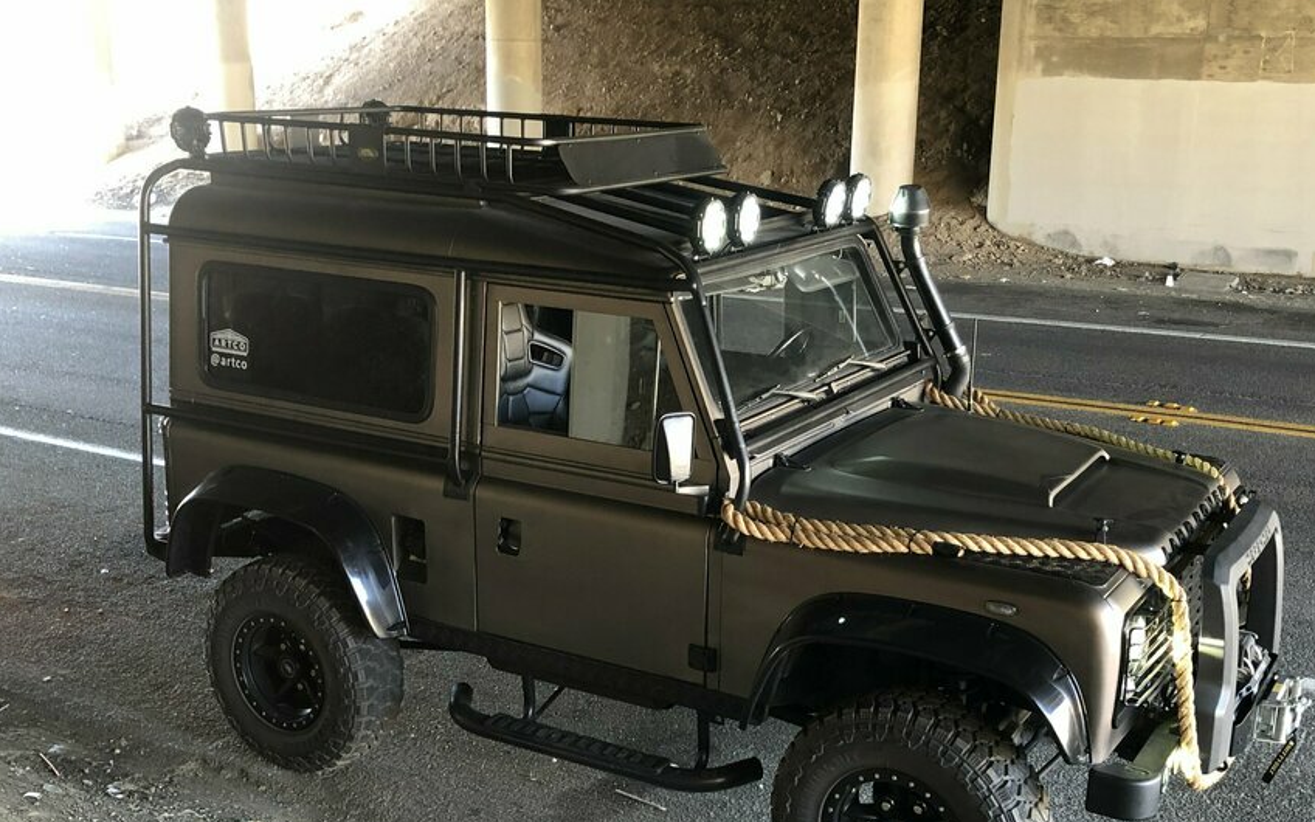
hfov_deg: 47.2
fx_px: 1505
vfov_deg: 30.4
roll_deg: +0.0
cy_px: 523
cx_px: 678
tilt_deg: -15.7
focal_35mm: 42
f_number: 1.8
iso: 40
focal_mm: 4
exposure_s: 1/17
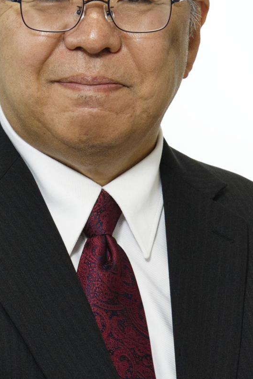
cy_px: 207
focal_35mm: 318
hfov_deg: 4.3
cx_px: 87
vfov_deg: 6.5
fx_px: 3351
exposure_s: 1/125
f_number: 6.3
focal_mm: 85
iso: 500
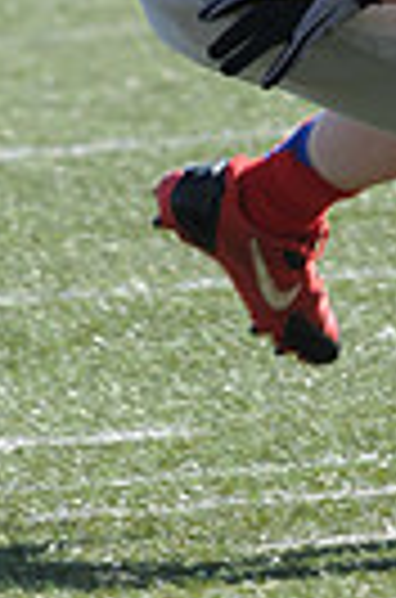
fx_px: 32657
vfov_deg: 1.0
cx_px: 452
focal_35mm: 1969
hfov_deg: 0.7
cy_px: -472
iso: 200
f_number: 6.3
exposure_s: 1/500
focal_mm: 300
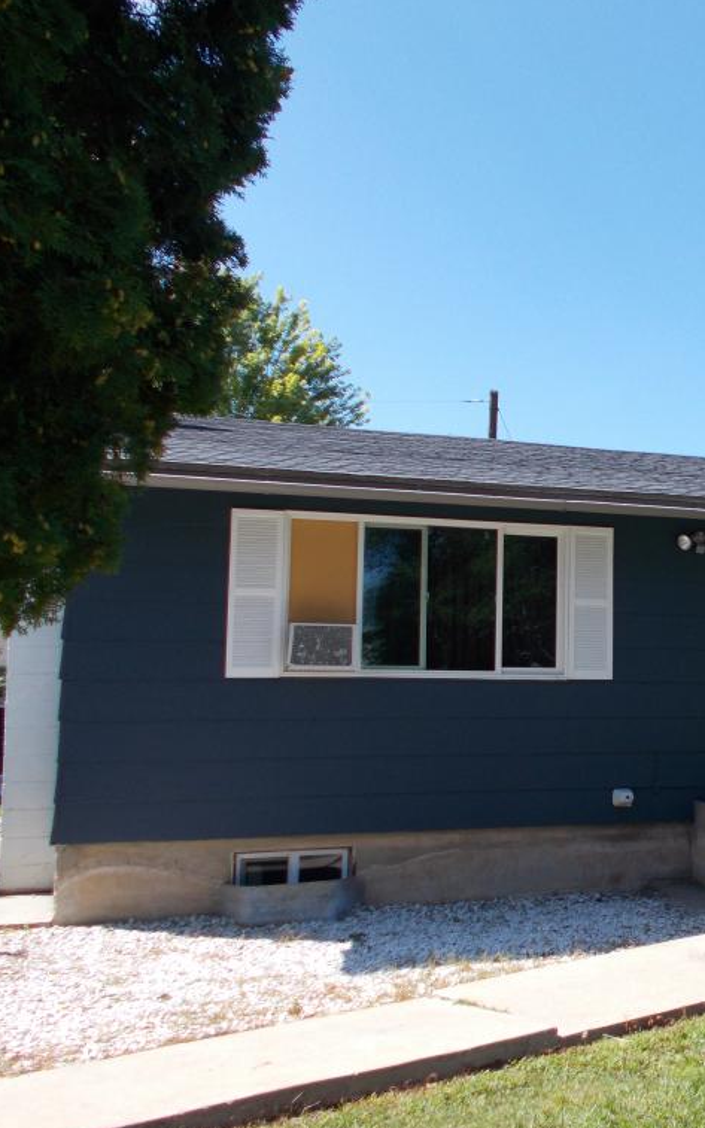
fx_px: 1322
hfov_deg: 28.2
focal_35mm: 43
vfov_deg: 46.2
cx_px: 686
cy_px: 566
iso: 80
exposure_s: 1/80
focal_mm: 5.3
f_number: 8.6
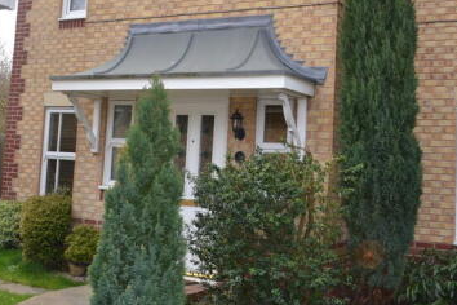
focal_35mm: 50
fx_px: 635
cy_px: 82
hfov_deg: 39.5
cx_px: 259
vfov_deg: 26.7
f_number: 5
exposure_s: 1/200
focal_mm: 18
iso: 100
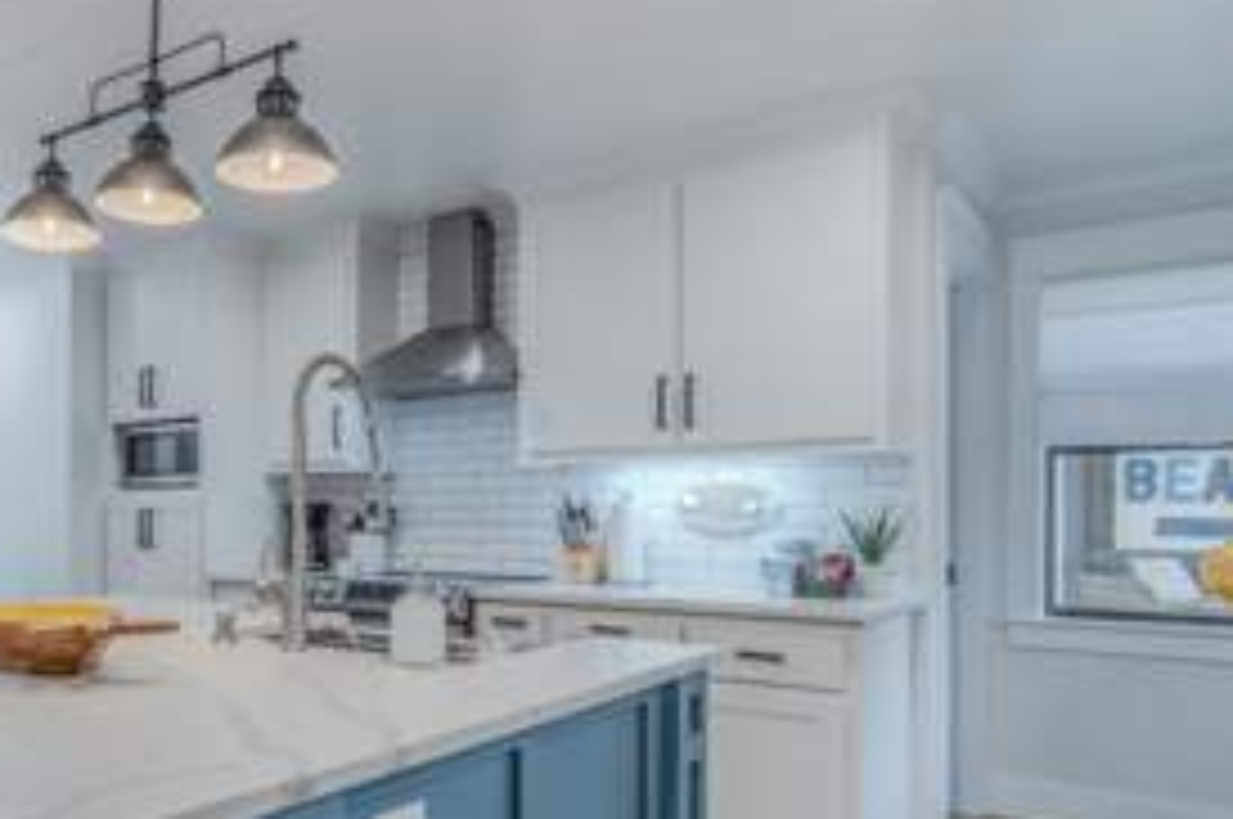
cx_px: 288
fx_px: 958
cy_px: 542
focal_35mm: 28
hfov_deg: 61.3
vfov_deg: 45.6
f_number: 6.3
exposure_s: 1/80
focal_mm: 16
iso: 200
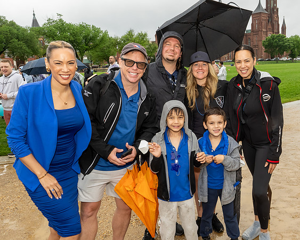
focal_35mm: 31
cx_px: 197
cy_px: 117
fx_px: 273
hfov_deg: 56.5
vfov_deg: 47.4
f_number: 9
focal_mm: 17
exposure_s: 1/250
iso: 1250
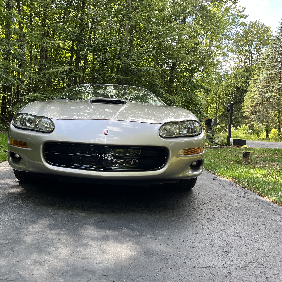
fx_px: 286
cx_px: 105
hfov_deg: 51.9
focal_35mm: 31
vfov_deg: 52.5
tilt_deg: -3.1
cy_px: 140
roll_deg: -2.0
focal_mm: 5.1
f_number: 1.6
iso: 40
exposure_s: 1/202
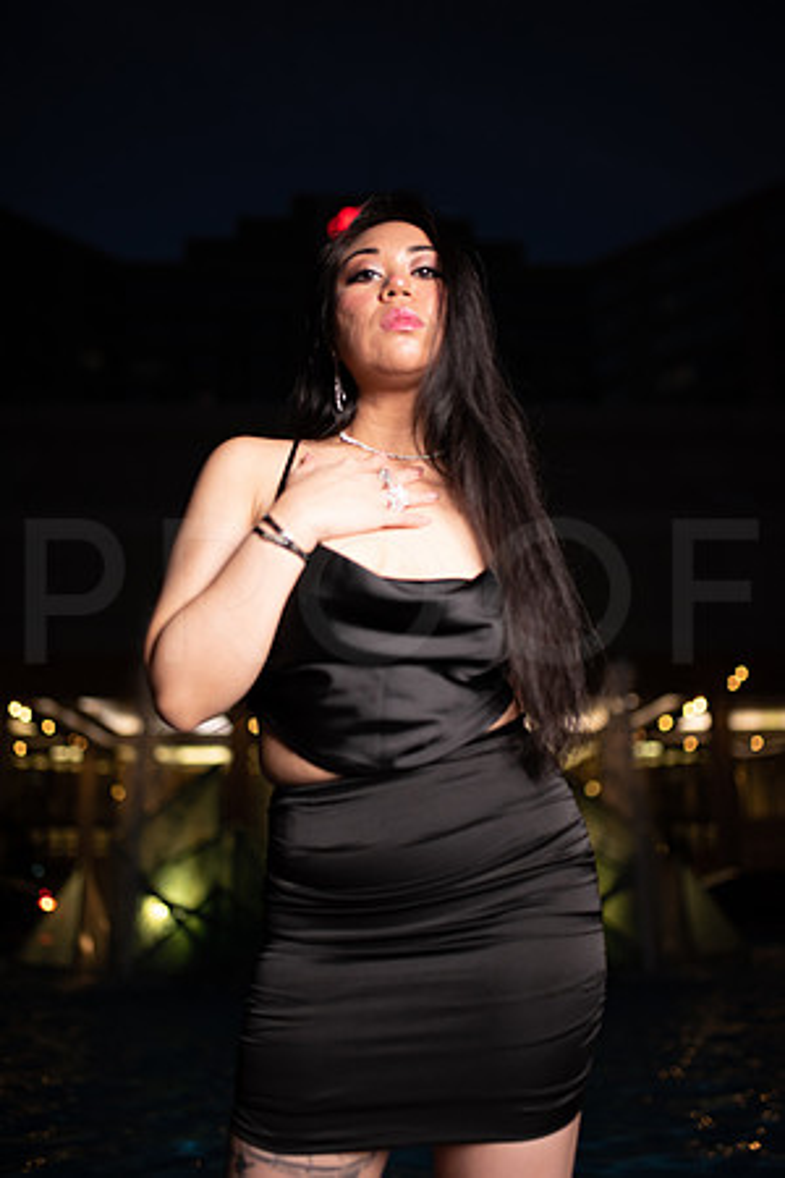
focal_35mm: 35
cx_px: 392
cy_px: 589
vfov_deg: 54.4
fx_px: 1145
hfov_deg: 37.9
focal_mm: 35
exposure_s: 1/640
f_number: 1.4
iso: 800
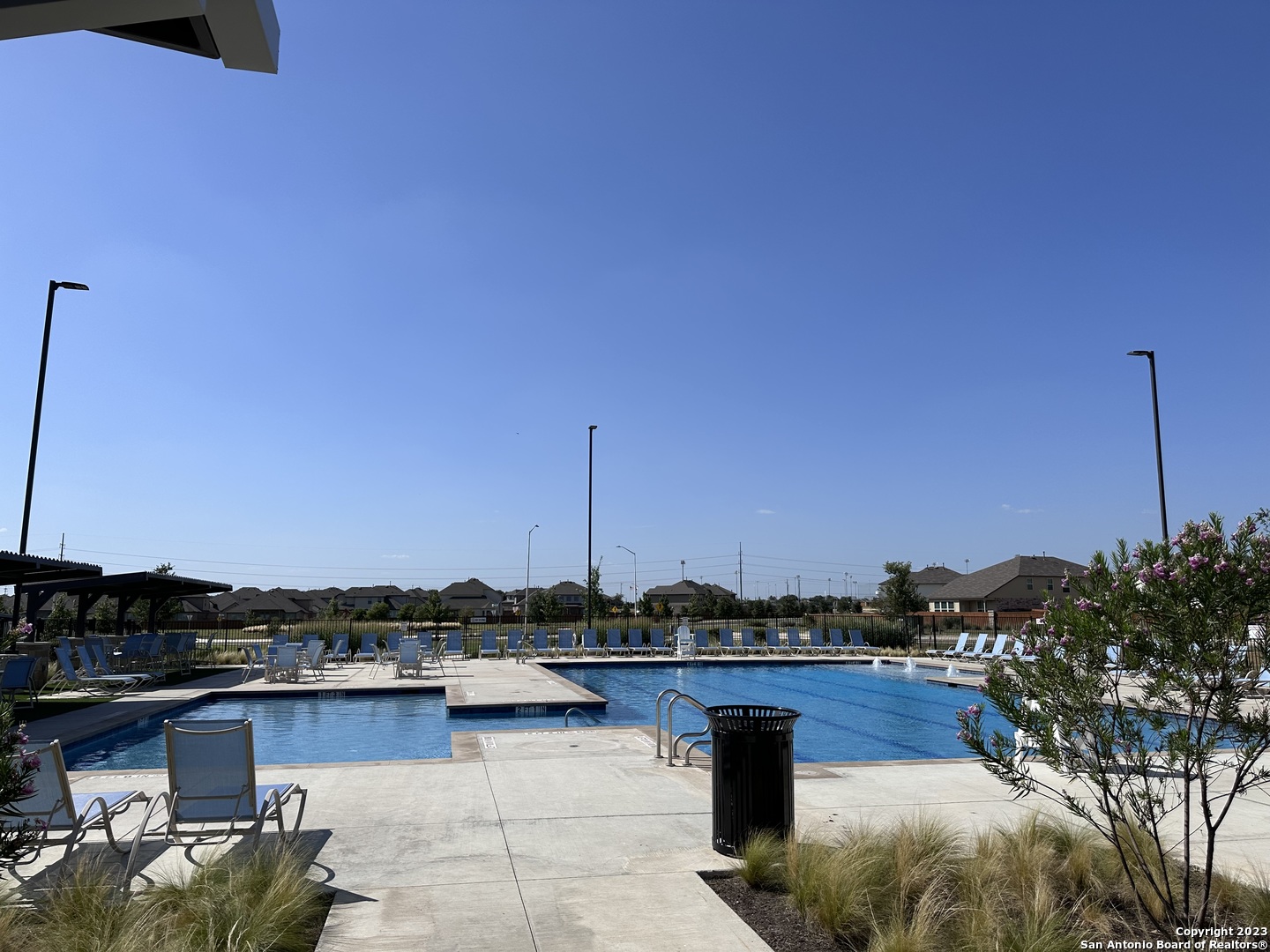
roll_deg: -0.2
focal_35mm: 24
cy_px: 476
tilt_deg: +8.2
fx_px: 881
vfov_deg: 56.8
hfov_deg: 71.6
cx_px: 635
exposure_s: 1/8929
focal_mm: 6.86
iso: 80
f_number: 1.78
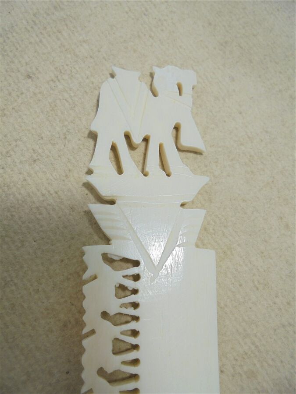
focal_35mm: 26
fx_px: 296
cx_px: 148
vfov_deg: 67.3
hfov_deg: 53.1
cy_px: 197
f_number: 3.5
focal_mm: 4.6
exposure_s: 1/40
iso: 100
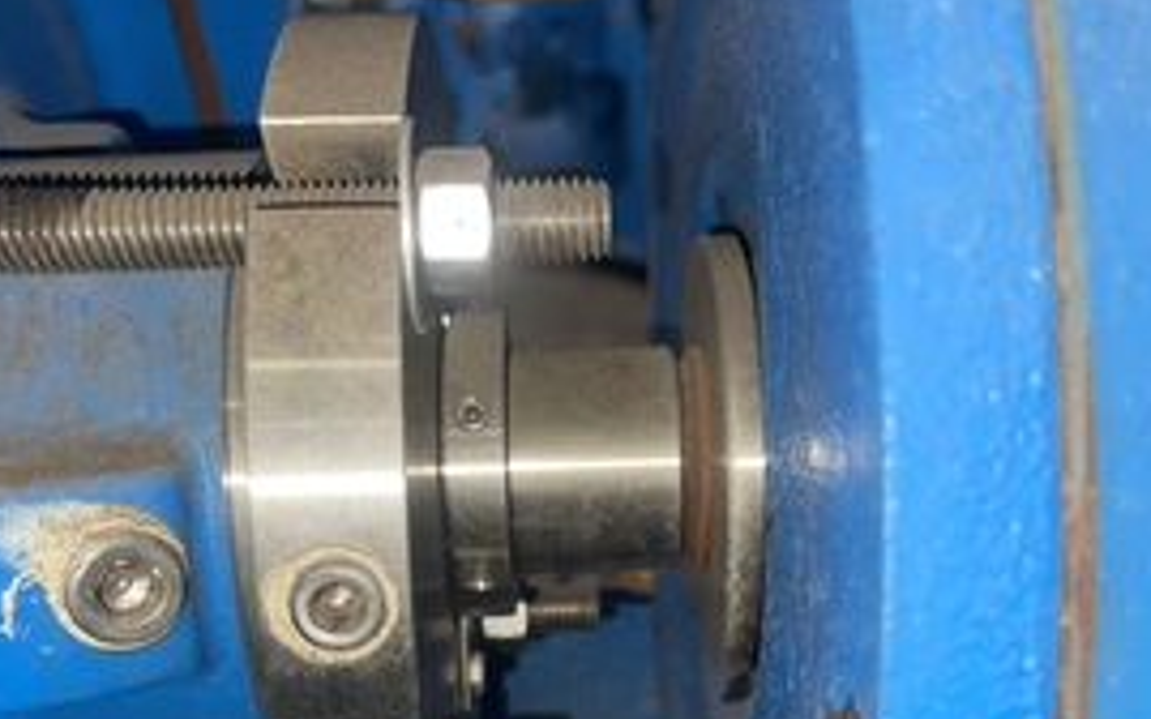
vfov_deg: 30.8
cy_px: 531
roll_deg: +0.7
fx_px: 1286
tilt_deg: -18.5
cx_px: 612
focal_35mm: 41
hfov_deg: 48.2
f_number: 1.6
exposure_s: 1/66
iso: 32
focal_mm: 5.1
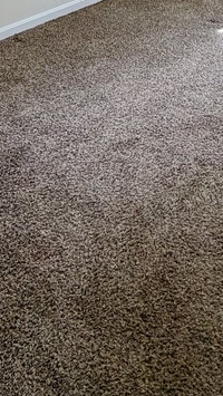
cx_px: 158
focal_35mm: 44
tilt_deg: -21.3
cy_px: -28
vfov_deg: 39.1
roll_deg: +0.9
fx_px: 462
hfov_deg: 26.9
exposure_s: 1/120
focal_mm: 2.22
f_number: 2.2
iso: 125
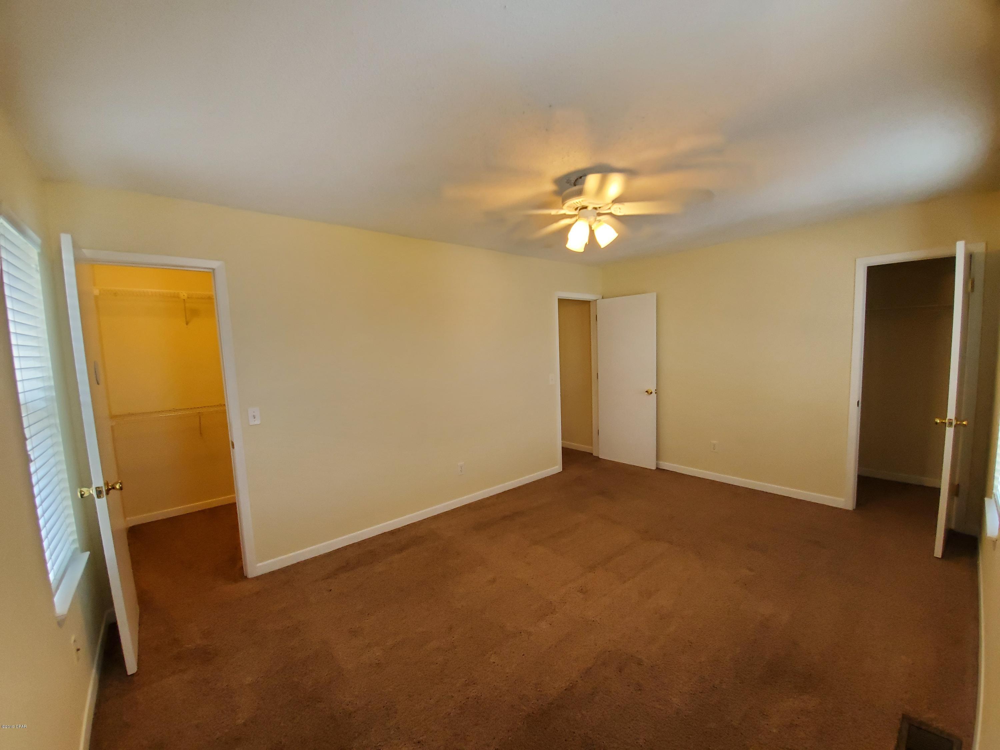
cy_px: 375
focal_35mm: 13
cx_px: 500
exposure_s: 1/59
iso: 250
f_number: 2.2
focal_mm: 1.8
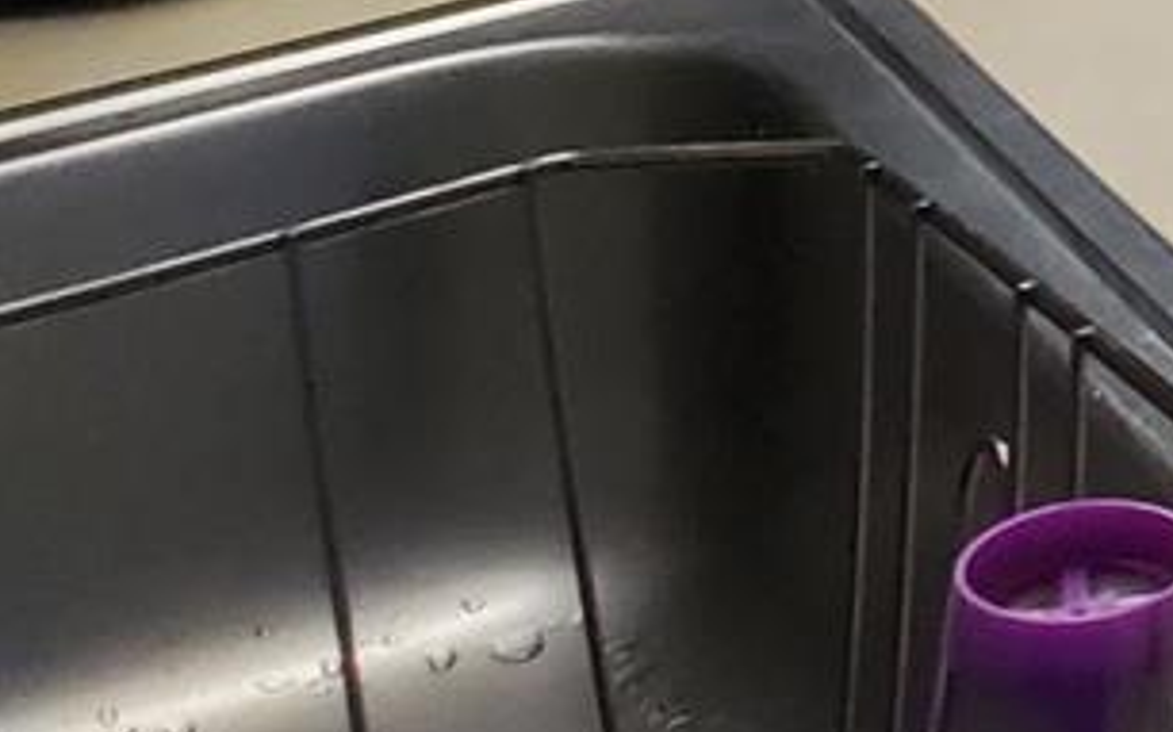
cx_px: 3063
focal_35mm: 144
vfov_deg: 8.0
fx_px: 4602
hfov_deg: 11.3
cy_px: -1357
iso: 250
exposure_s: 1/40
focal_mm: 4.3
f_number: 2.4
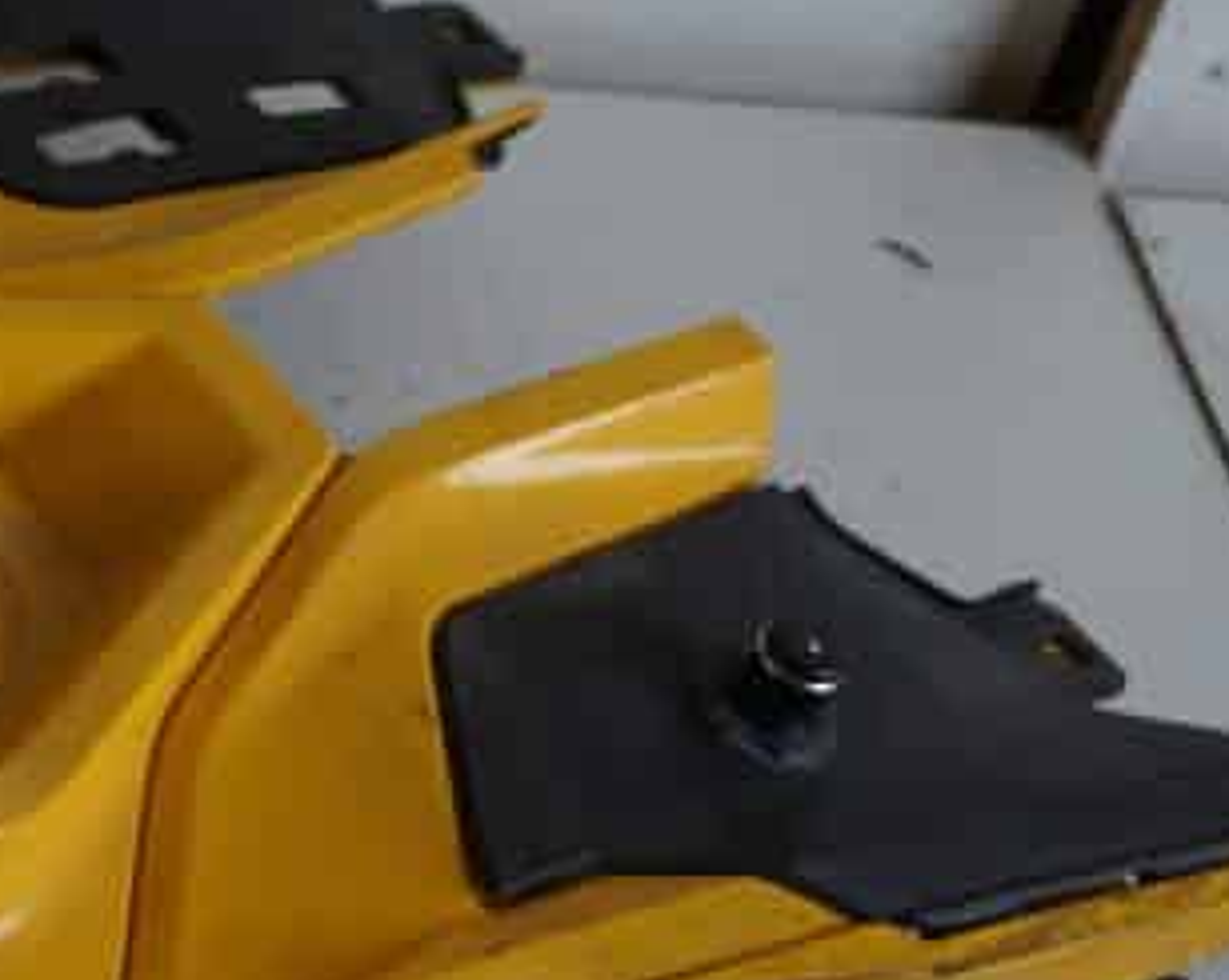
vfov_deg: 16.0
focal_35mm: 94
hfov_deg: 19.0
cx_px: -348
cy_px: 962
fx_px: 3416
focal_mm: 20
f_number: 4
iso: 125
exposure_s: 1/60
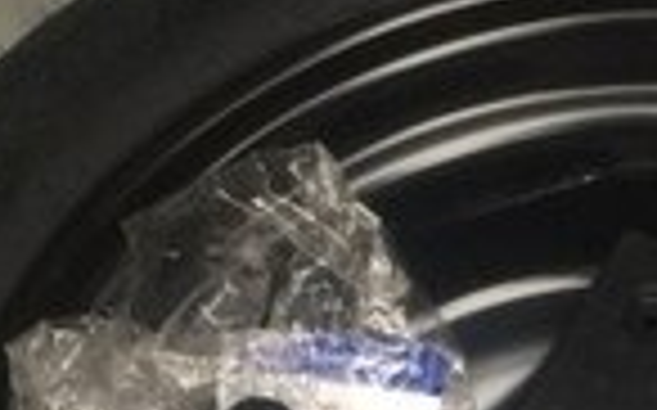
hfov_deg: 15.0
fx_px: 2487
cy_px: 764
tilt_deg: -70.1
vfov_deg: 9.0
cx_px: 450
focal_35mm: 139
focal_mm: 4.15
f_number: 2.2
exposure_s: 1/33
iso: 125
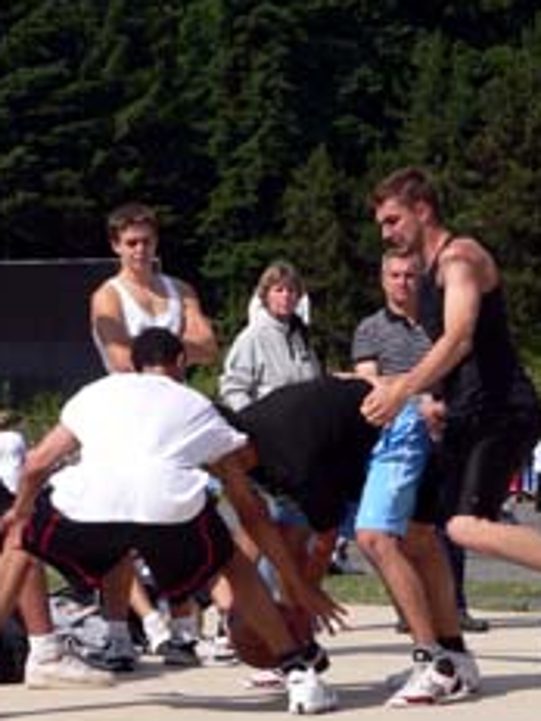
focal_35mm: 130
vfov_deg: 15.2
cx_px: 137
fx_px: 2709
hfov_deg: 11.4
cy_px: 270
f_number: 5.2
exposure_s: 1/500
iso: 80
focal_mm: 11.2
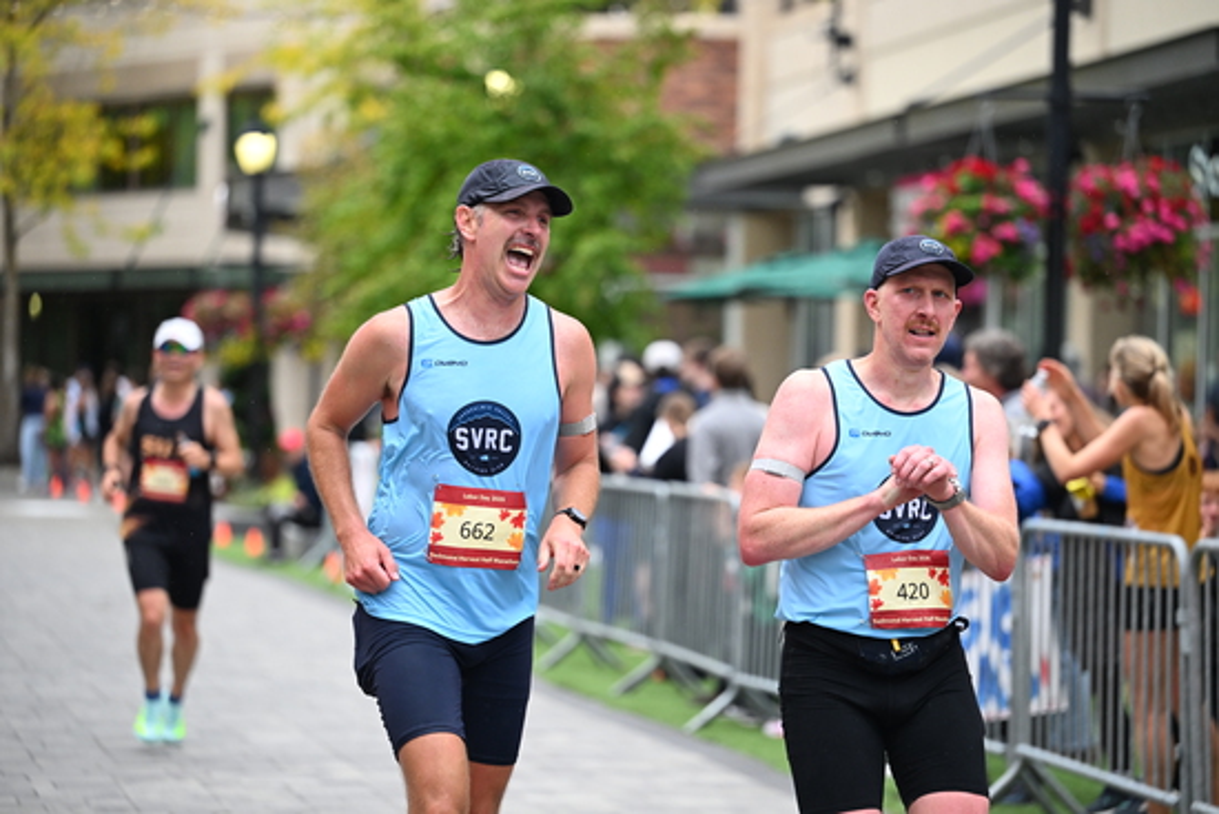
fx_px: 4403
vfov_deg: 10.6
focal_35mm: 130
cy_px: 407
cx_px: 610
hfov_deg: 15.8
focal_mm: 130
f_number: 2.8
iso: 1250
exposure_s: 1/2000
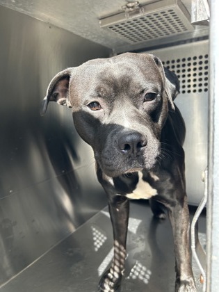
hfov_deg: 53.1
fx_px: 219
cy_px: 146
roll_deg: +1.0
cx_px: 110
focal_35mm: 26
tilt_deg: -11.4
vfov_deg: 67.3
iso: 50
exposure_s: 1/298
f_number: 1.5
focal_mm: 5.7
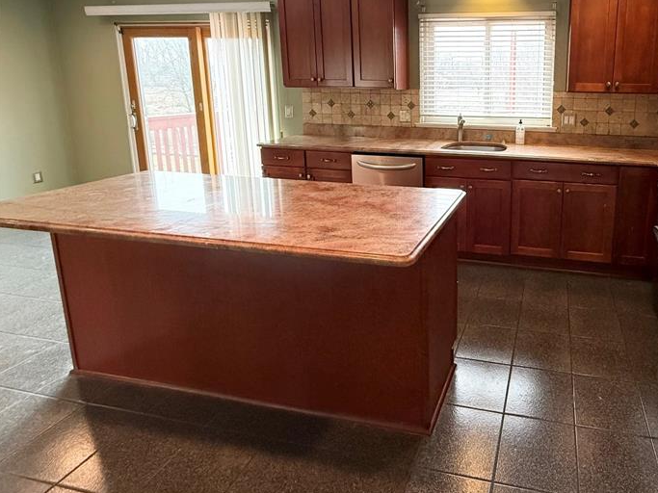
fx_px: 399
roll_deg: -0.3
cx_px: 487
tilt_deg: -8.7
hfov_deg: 73.8
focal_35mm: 21
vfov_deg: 61.3
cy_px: 150
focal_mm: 2.22
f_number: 2.2
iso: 400
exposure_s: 1/120
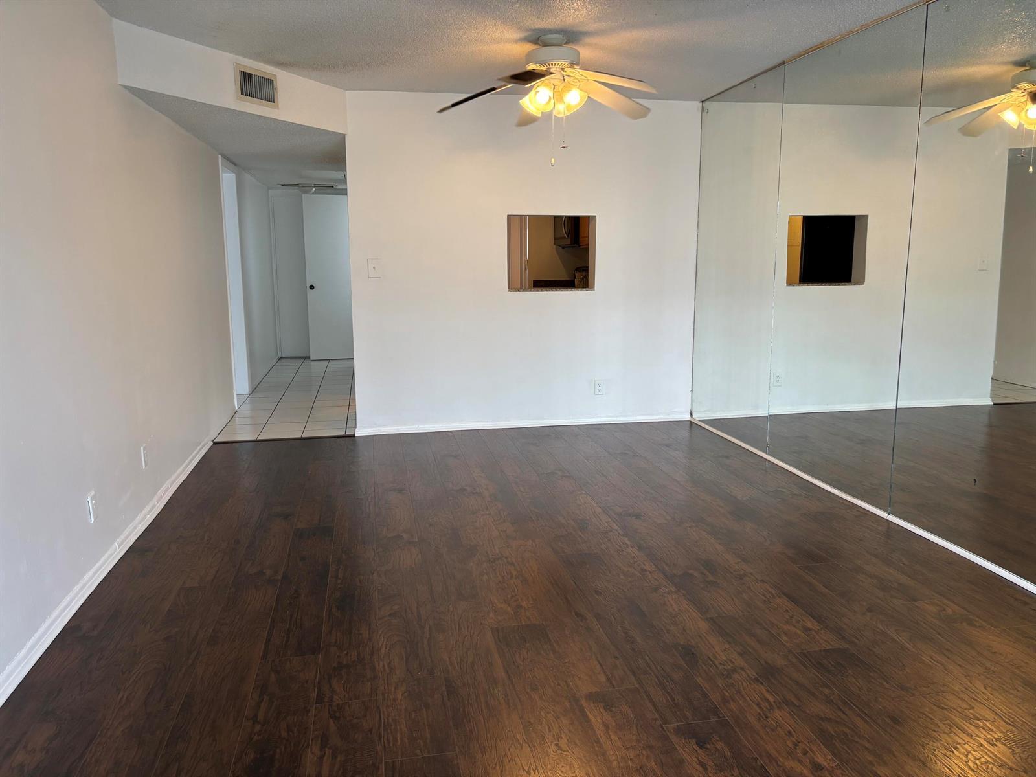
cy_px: 388
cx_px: 518
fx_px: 778
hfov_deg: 67.3
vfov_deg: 53.1
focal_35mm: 26
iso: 100
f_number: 1.6
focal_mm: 5.96
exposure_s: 1/120
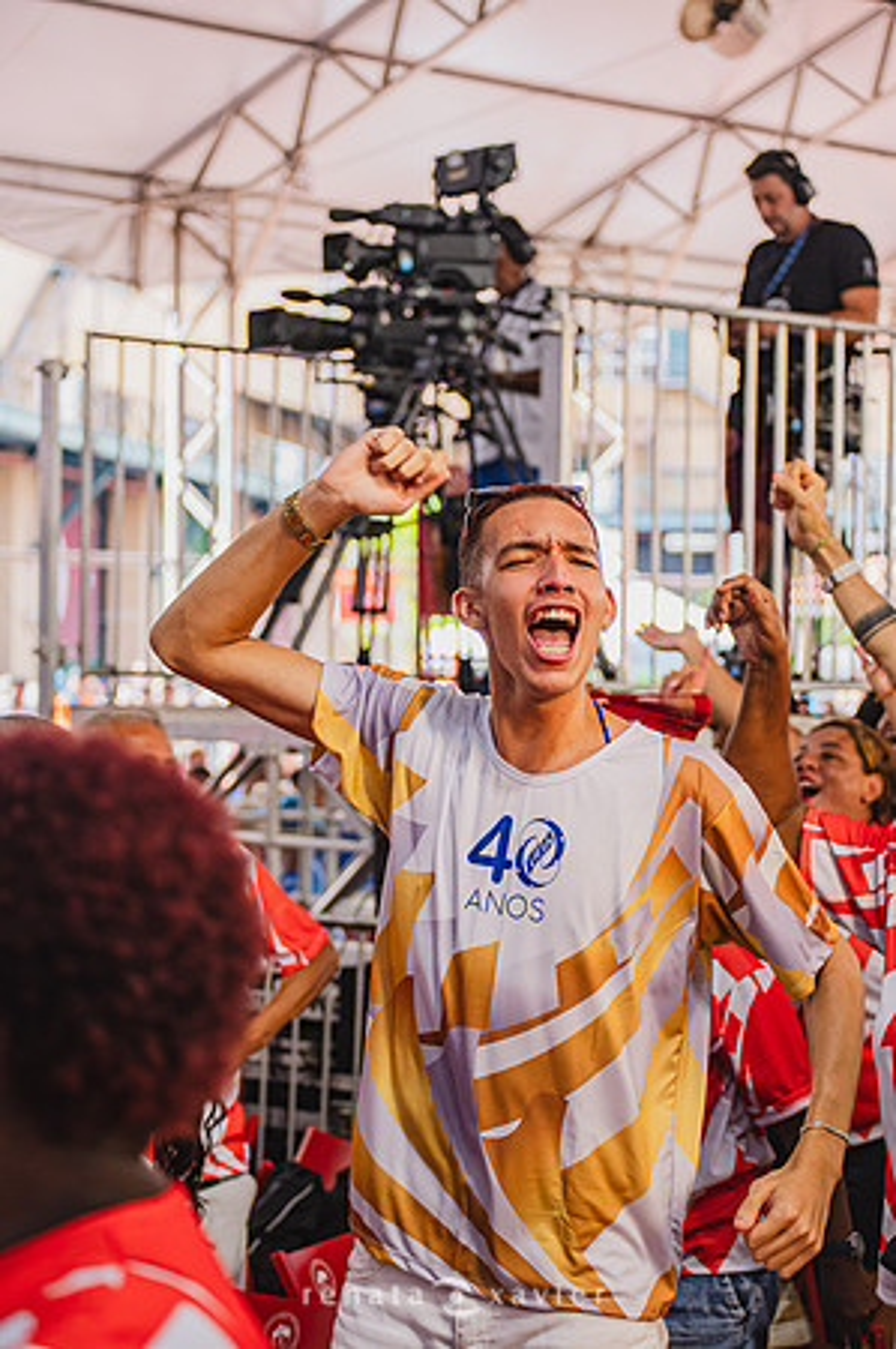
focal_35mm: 85
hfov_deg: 16.0
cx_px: 448
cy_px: 674
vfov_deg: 23.9
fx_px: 3180
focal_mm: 85
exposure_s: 1/400
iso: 1600
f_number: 4.5
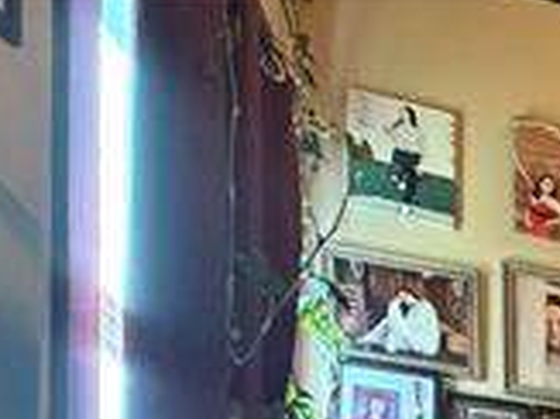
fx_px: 889
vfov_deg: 18.7
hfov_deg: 23.3
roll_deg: +0.9
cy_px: 807
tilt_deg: +1.1
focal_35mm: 55
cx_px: 945
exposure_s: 1/40
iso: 1000
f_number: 2.2
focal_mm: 2.22
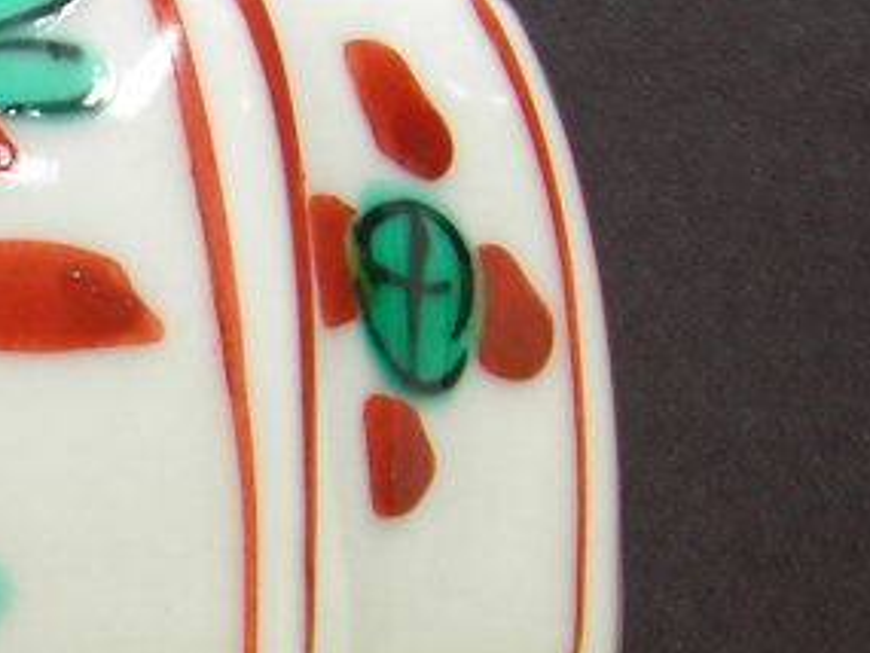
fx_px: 4249
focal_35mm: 169
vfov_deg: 8.7
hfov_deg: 11.4
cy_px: 632
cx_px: -275
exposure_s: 1/5.7
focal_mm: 7.8
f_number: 3.4
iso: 50
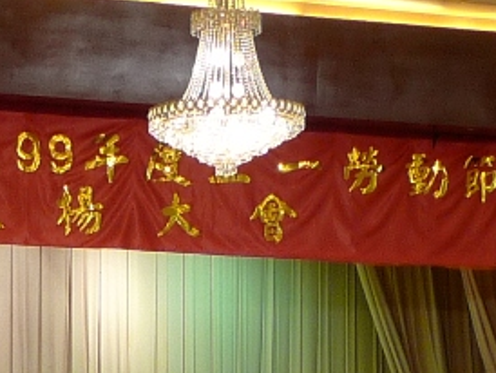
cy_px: 550
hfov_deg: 9.9
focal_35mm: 197
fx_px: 2825
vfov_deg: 7.4
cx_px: -44
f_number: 2.4
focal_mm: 7.9
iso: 160
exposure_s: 1/50
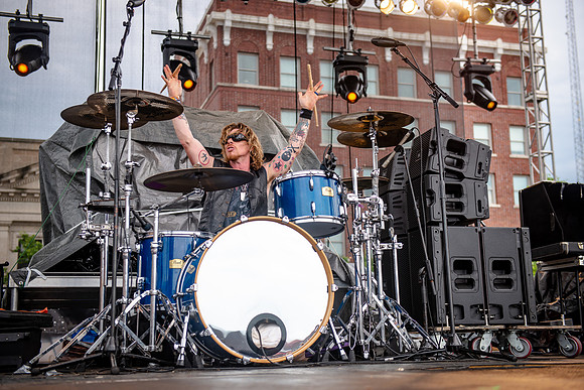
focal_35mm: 50
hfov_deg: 39.6
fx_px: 811
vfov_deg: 27.0
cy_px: 195
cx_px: 292
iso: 125
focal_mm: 50
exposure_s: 1/320
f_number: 3.2
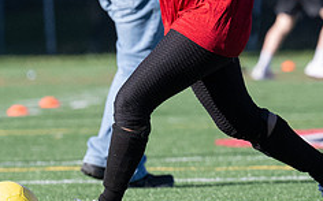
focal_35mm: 1021
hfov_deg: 2.1
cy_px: 86
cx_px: 183
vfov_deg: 1.3
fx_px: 8979
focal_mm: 200
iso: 1000
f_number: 4.5
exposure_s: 1/4000
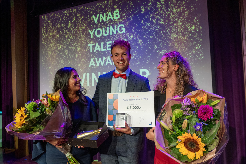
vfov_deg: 44.9
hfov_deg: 63.7
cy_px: 82
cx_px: 123
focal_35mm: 29
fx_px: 198
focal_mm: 29
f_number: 5.6
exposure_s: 1/250
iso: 3200
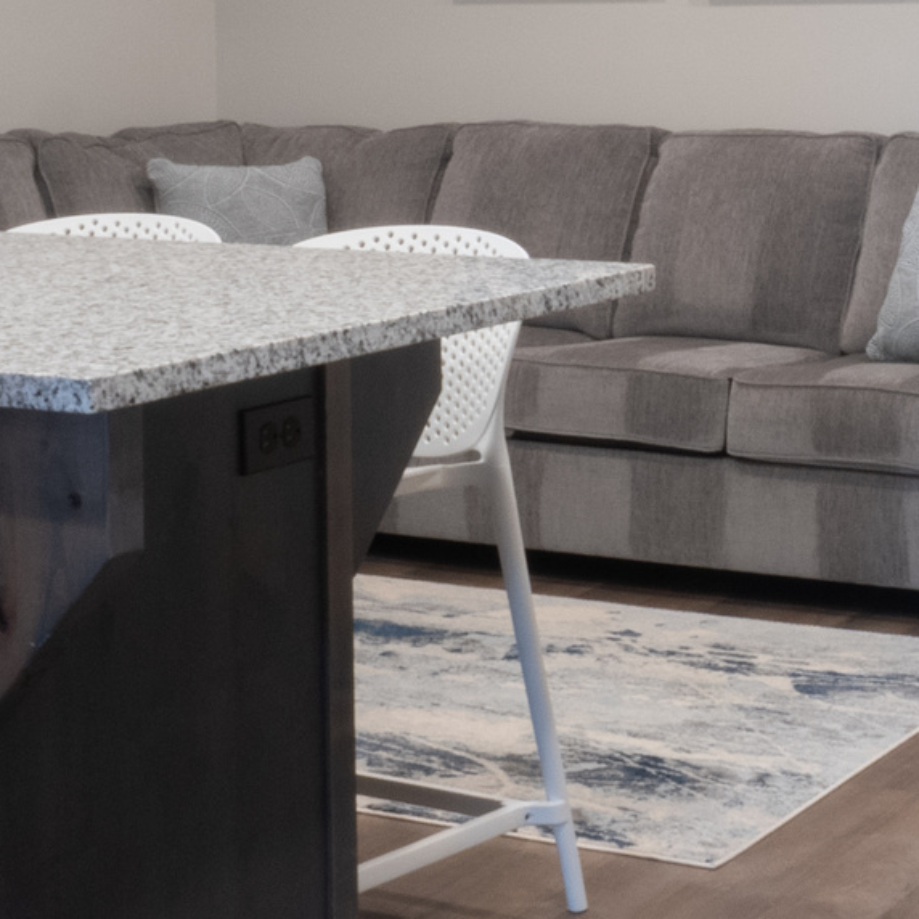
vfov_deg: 22.2
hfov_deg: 21.8
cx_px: 966
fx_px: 2283
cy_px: 98
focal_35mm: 76
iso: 500
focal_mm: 12
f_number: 22
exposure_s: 1.6
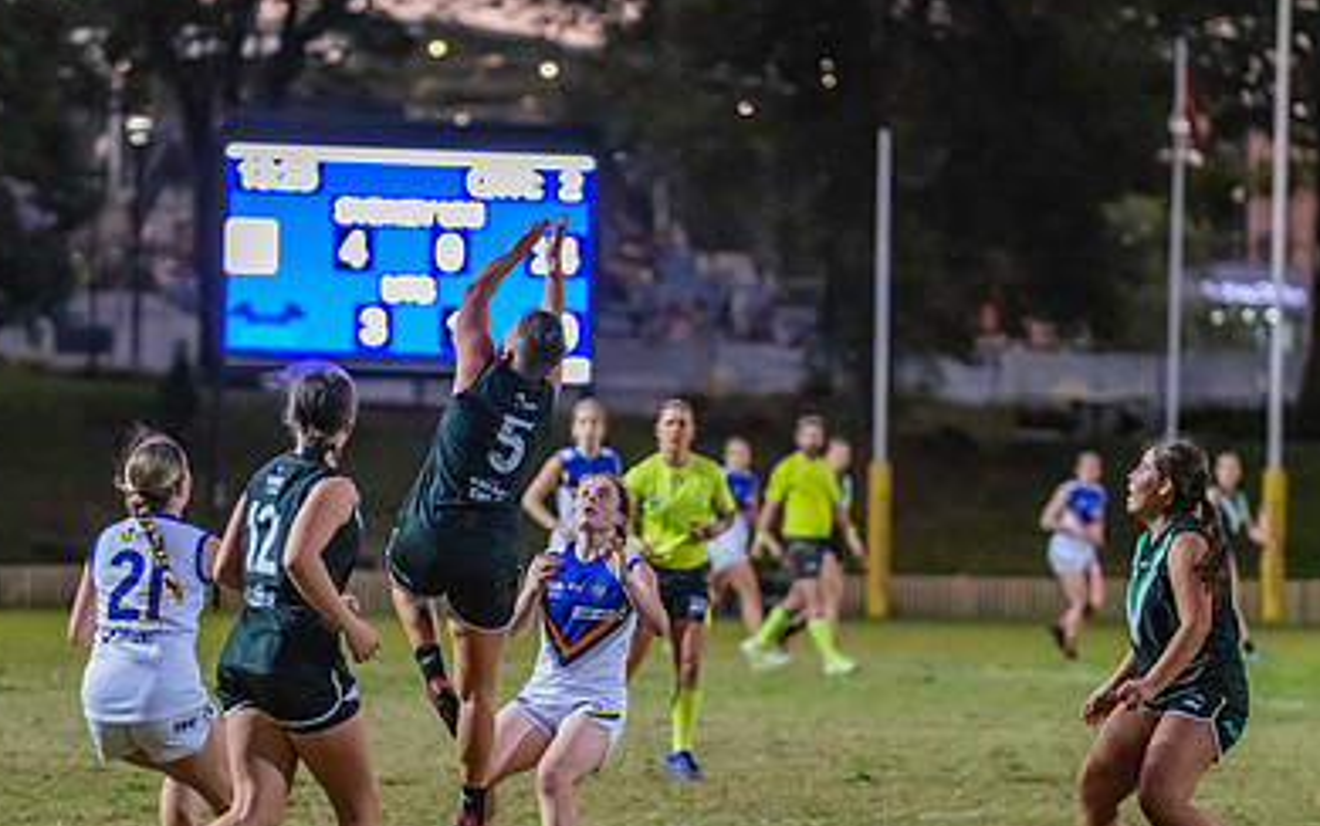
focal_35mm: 233
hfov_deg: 9.0
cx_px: 388
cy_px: 492
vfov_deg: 5.6
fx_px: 8384
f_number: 2.8
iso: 10000
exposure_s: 1/1250
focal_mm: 145
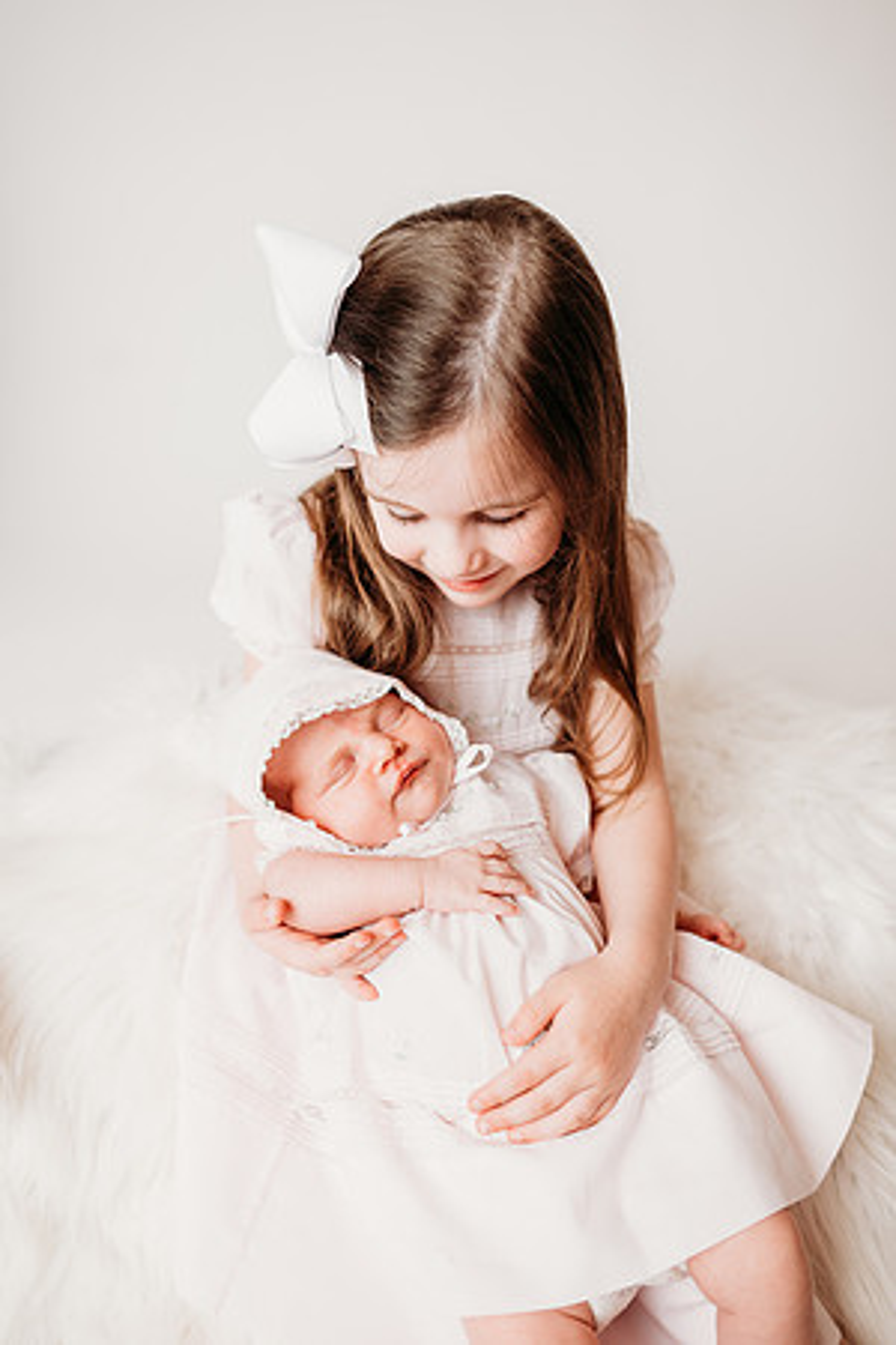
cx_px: 448
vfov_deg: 73.7
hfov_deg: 53.1
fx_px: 896
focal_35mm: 24
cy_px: 672
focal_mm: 24
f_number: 2.8
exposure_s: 1/200
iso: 100
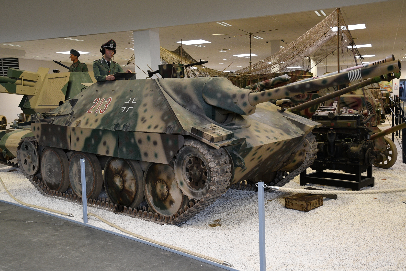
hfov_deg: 51.9
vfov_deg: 35.9
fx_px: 417
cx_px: 203
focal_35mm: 37
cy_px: 136
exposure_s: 1/80
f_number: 4.5
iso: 1000
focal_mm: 25
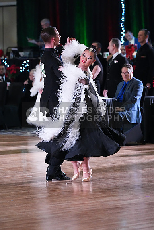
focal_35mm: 200
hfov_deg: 6.9
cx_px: 77
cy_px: 115
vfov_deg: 10.3
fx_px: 1282
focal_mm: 200
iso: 10000
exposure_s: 1/400
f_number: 5
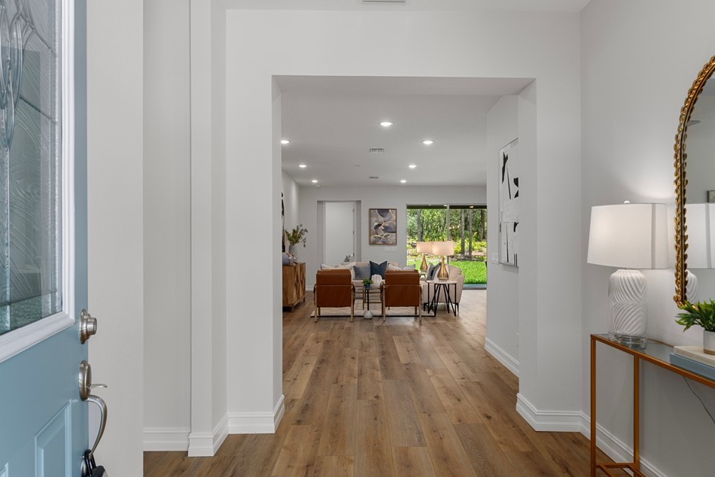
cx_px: 370
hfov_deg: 73.7
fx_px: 477
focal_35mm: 24
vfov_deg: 53.2
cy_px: 234
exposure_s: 1/30
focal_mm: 14
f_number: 8
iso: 320
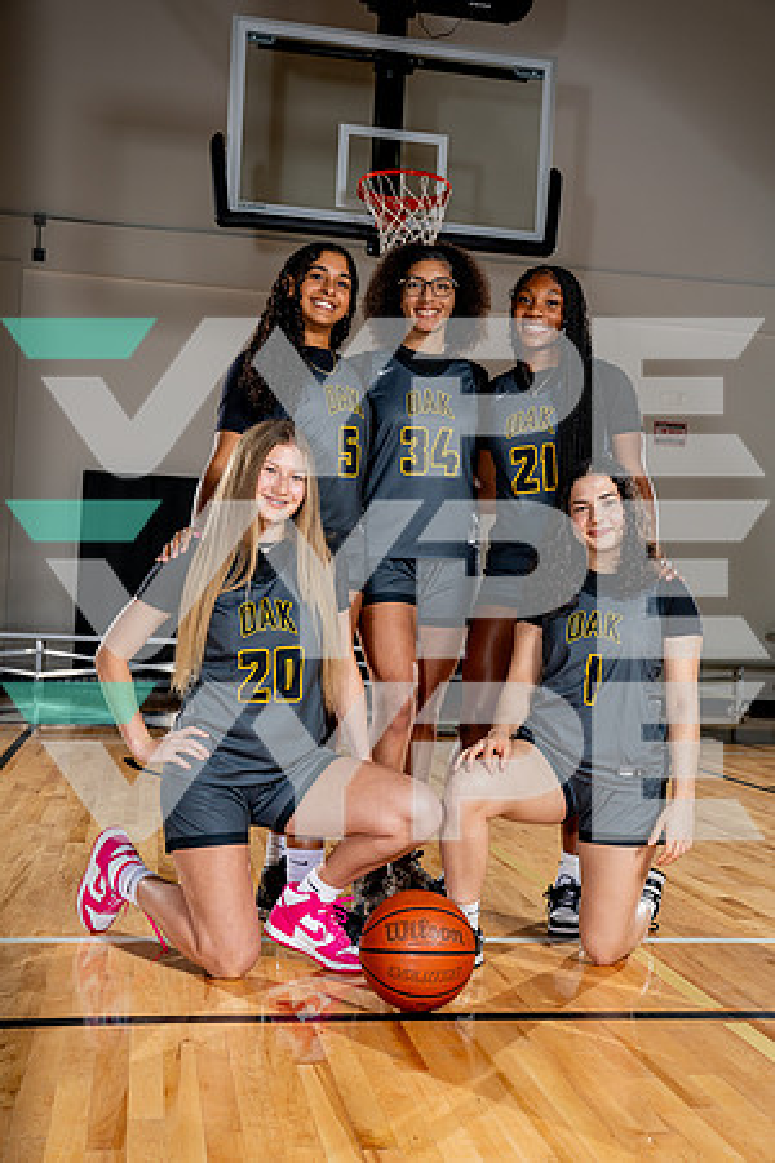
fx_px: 1292
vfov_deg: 48.5
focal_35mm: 40
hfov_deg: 33.4
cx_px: 388
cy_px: 582
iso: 200
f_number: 5.6
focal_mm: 40
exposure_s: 1/250
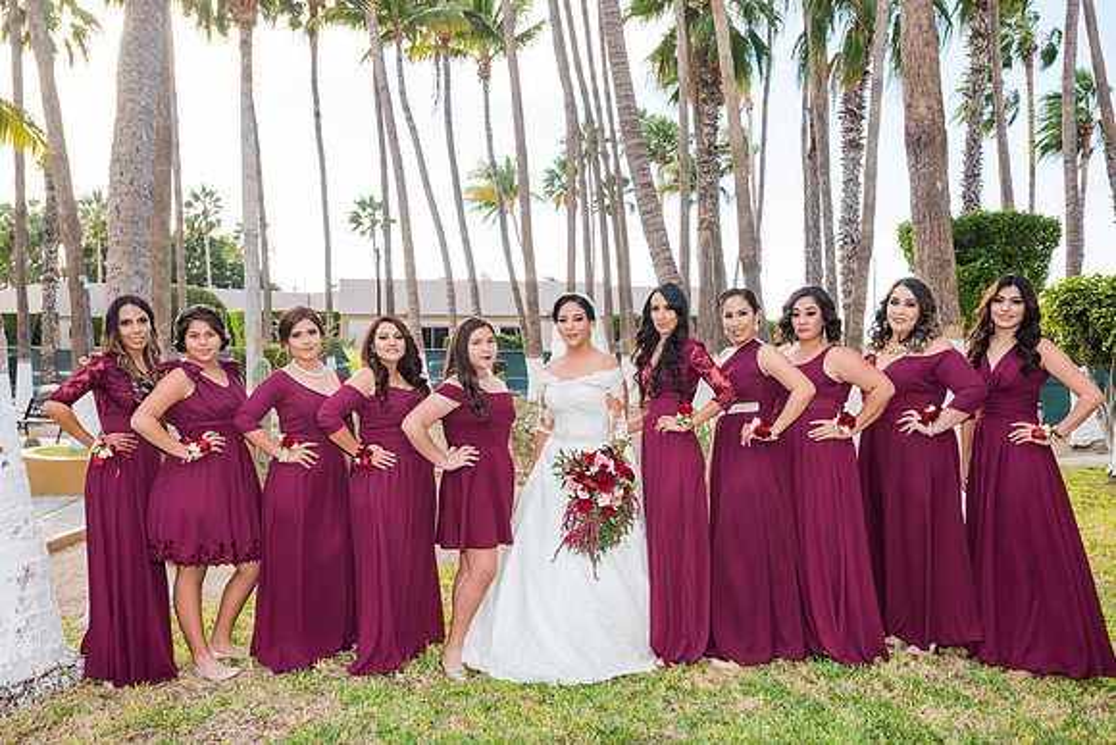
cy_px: 372
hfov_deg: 54.4
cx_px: 558
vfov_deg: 37.9
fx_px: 1085
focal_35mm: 35
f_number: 5
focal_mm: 35
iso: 320
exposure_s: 1/250
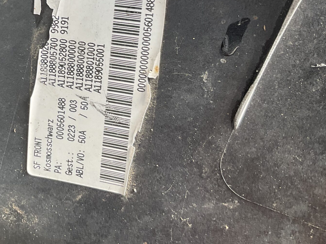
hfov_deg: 33.5
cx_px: 48
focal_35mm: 55
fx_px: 518
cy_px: 24
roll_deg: -12.0
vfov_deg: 25.7
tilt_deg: -32.0
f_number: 1.8
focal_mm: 3
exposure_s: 1/120
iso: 25
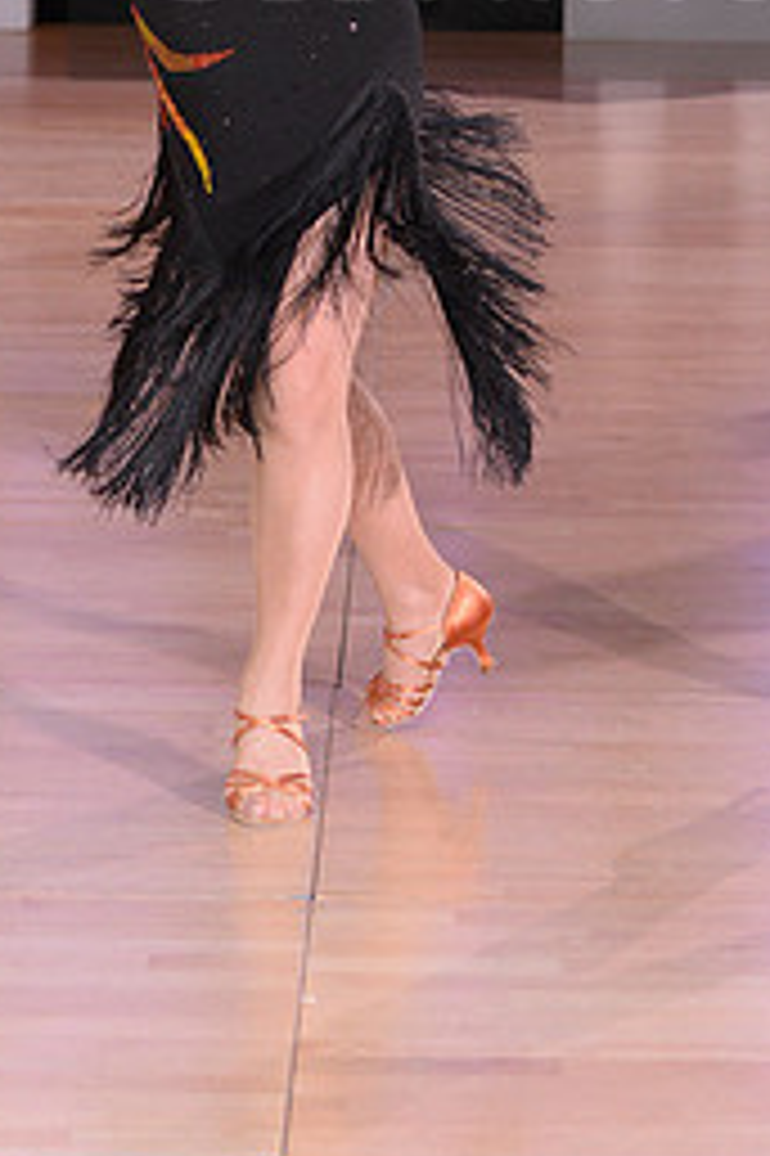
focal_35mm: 194
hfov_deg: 7.1
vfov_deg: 10.5
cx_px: 691
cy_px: -67
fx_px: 6232
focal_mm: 86
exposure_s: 1/250
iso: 3200
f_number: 5.6
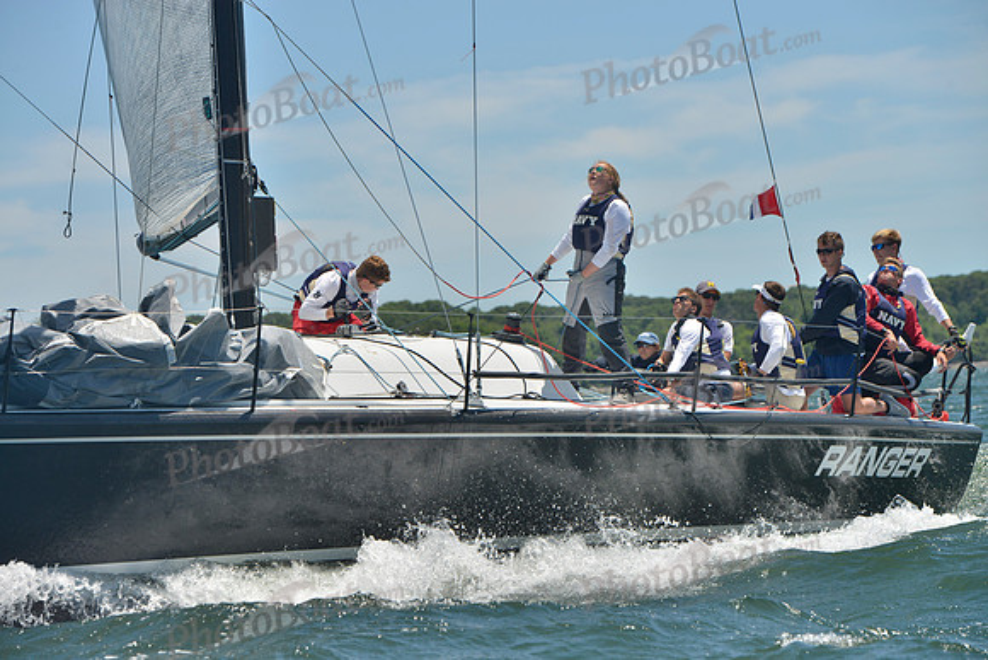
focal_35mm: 145
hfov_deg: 14.2
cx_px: 494
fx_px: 3980
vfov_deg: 9.5
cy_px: 330
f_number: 8
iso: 280
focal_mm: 145
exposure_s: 1/1250
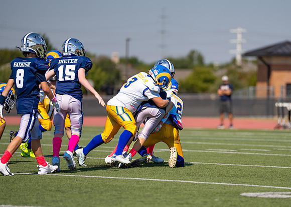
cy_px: 104
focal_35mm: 248
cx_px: 182
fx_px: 2047
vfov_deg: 5.8
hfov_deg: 8.1
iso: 125
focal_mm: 200
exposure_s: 1/3200
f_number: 2.8
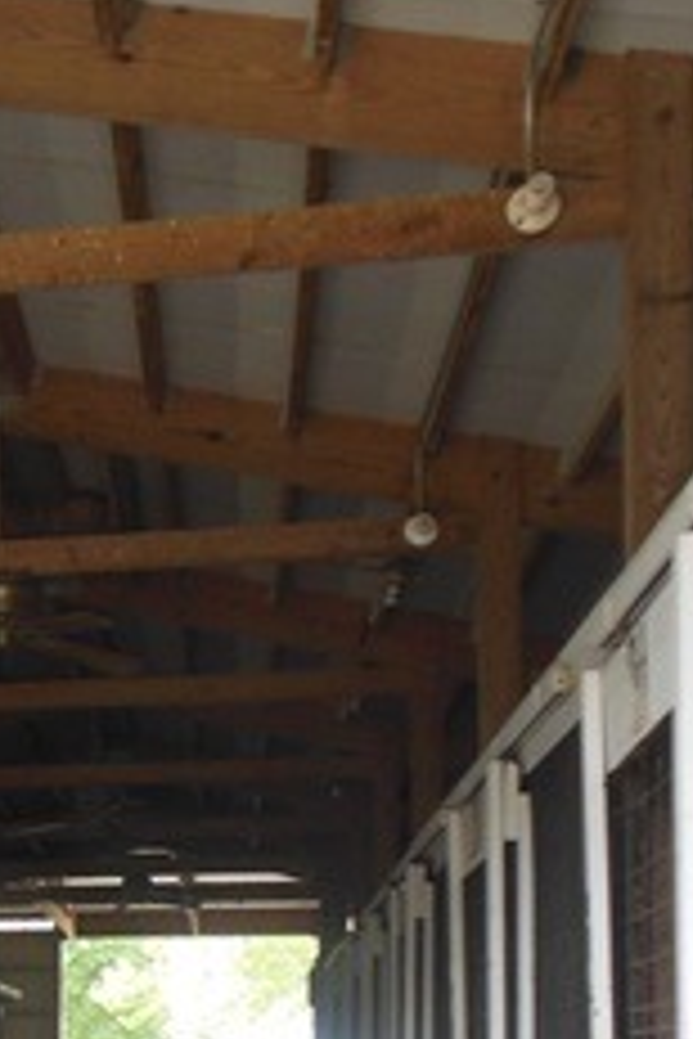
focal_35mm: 72
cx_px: -342
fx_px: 2079
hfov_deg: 17.1
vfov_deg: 26.5
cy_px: 1048
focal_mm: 4.5
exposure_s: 1/30
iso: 125
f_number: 3.2
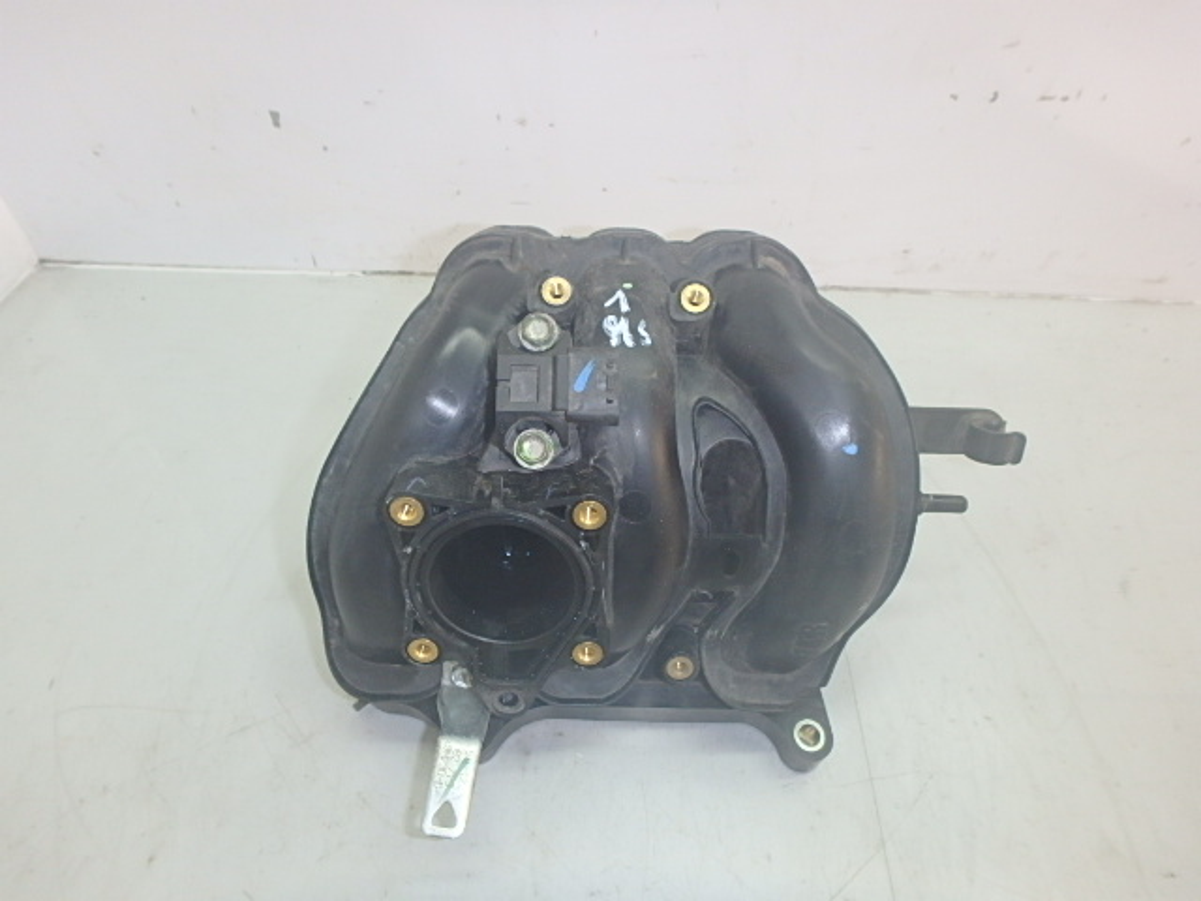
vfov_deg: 63.4
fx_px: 729
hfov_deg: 79.0
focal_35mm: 21
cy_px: 450
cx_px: 600
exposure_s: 1/40
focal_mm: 3.7
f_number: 3.5
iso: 250
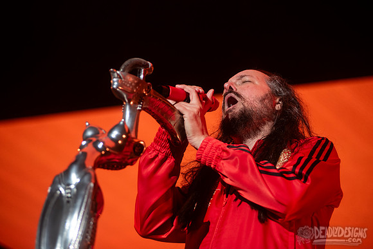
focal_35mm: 146
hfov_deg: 14.0
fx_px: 1516
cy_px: 114
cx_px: 191
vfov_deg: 9.4
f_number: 3.2
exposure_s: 1/500
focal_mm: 135
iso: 1000
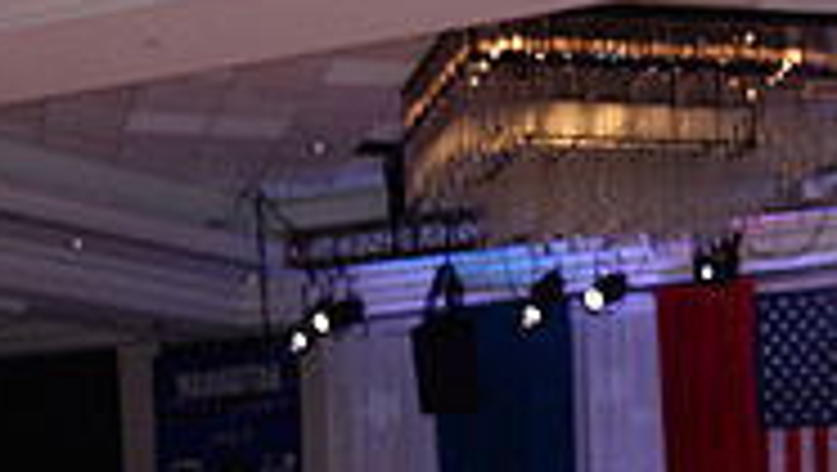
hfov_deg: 17.1
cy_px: 962
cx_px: 695
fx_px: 2754
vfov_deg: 9.2
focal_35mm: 124
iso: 1600
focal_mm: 38
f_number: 6.3
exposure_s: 1/250
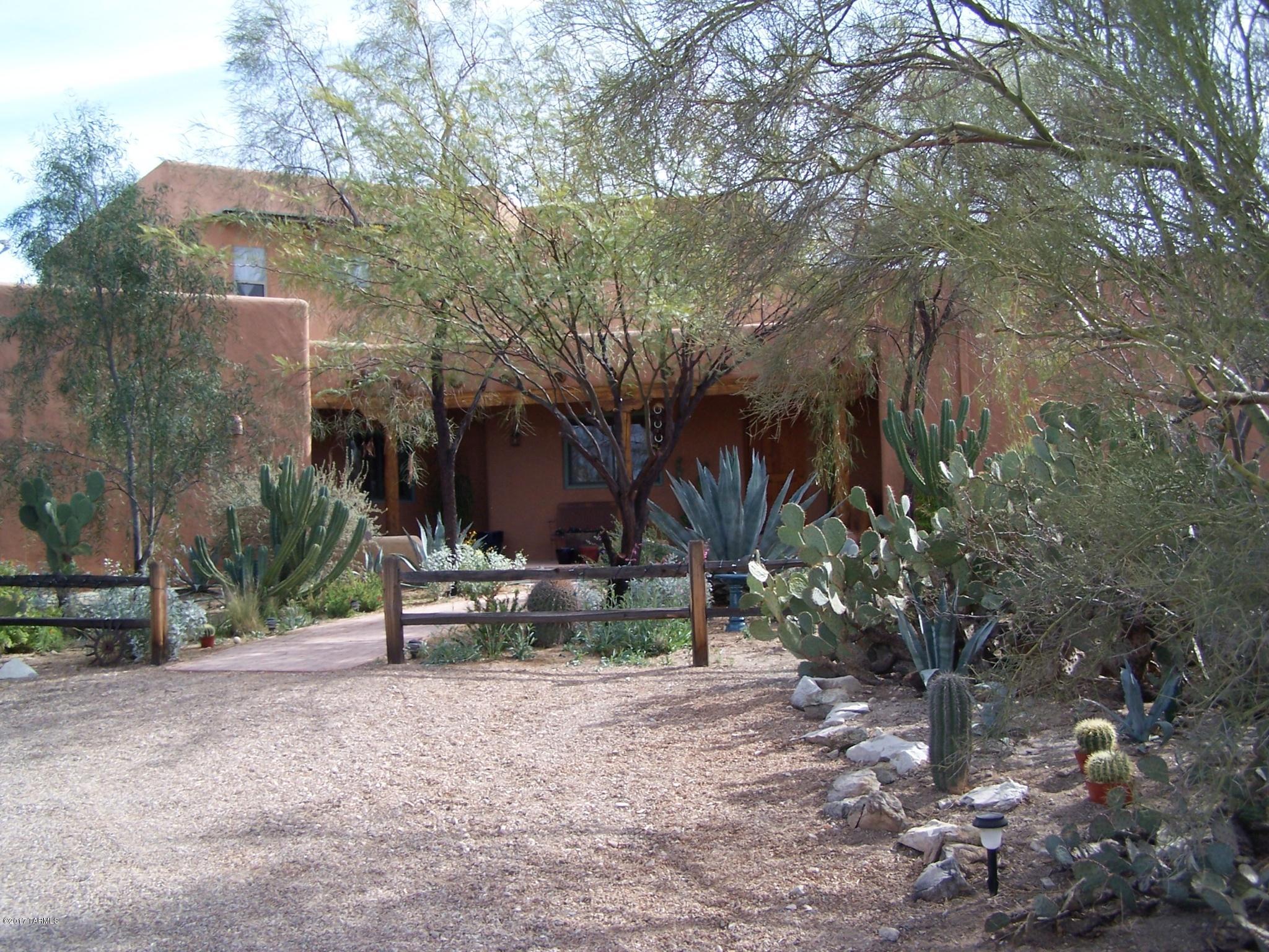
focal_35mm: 38
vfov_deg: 37.7
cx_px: 634
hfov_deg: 49.0
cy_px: 476
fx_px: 1393
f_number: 2.8
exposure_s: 1/500
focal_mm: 6.3
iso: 80
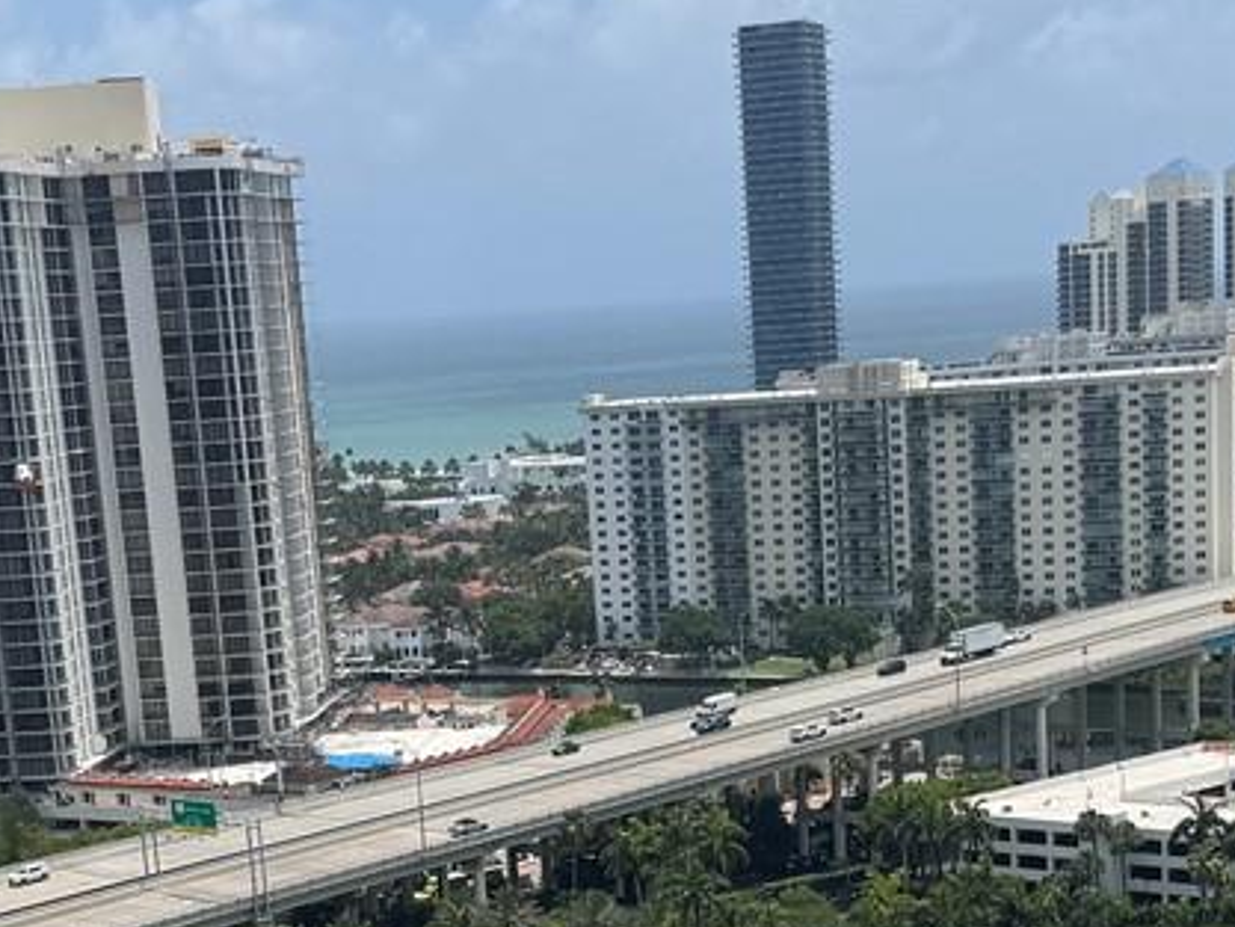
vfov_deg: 15.4
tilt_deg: -16.8
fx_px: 3283
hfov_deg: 21.3
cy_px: 1182
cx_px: 660
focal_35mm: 92
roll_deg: +4.4
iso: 80
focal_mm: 6.76
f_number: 1.78
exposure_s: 1/7092
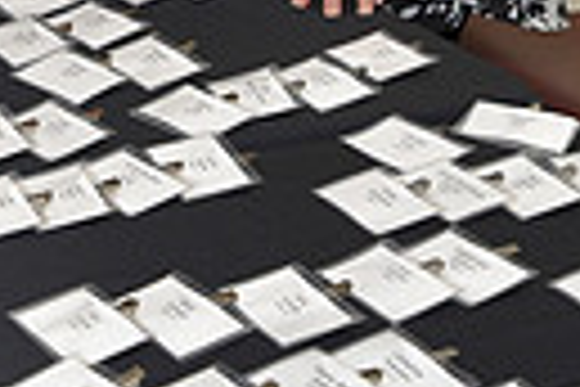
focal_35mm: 157
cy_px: -394
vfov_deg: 8.3
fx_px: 2529
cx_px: 22
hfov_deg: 12.9
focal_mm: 35
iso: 200
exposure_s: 1/60
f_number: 5
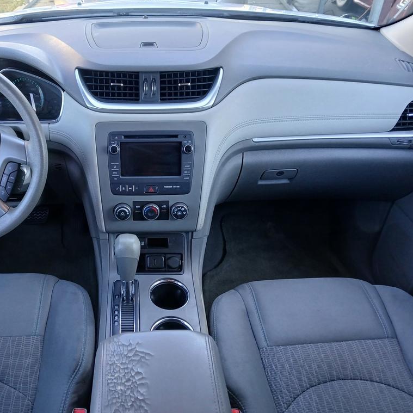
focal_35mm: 31
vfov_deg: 52.5
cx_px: 144
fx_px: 418
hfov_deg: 51.7
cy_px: 206
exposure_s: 1/60
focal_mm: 3.98
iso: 125
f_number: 1.8
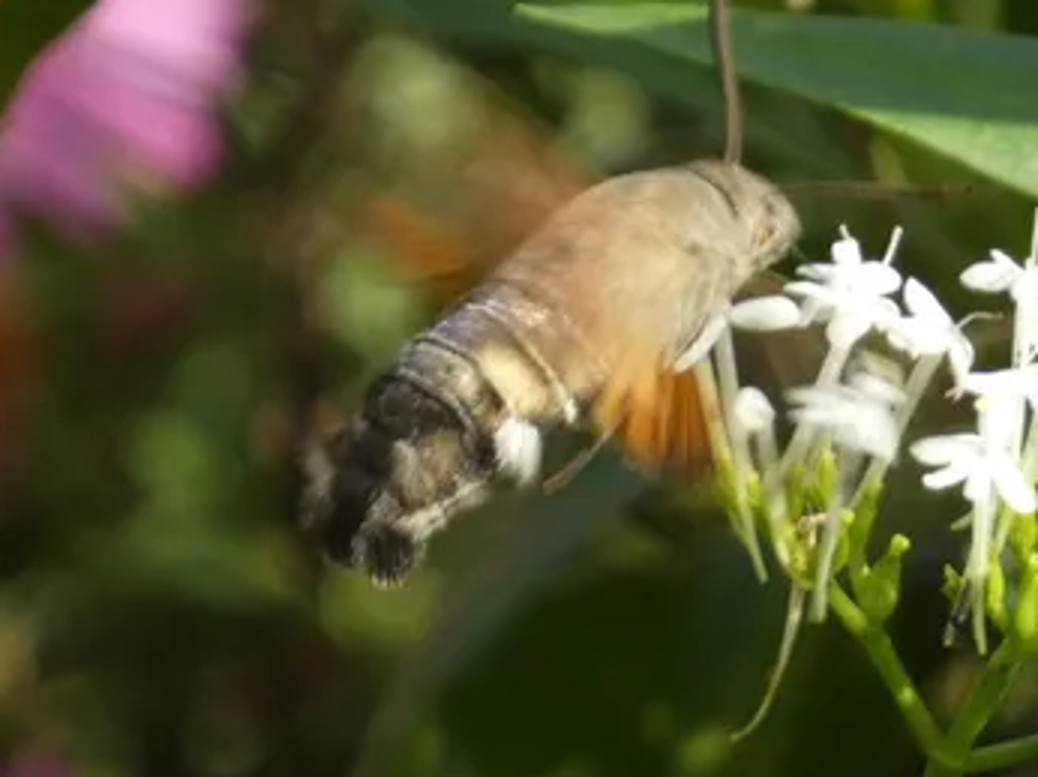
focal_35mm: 1401
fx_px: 41981
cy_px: 411
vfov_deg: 1.1
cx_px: 735
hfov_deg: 1.4
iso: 100
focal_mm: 135.6
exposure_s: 1/100
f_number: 5.6
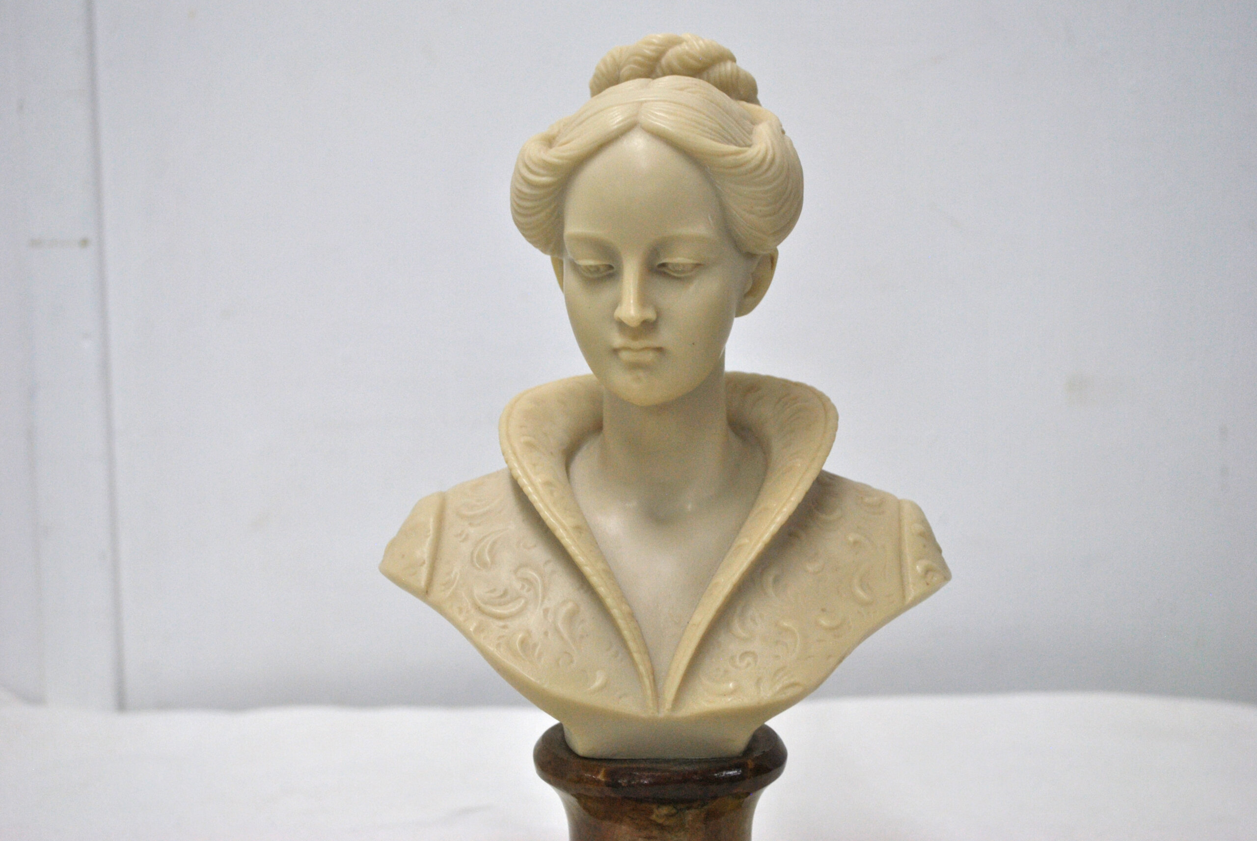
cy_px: 420
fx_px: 1835
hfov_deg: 37.8
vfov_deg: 25.8
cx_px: 628
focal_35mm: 52
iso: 400
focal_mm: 35
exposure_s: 1/60
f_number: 5
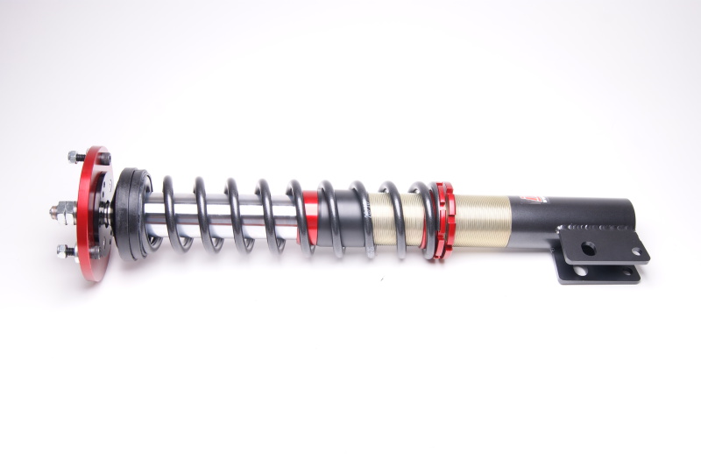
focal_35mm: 42
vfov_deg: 31.8
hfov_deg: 46.4
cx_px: 350
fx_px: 817
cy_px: 233
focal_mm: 28
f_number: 10
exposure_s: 1/100
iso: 100
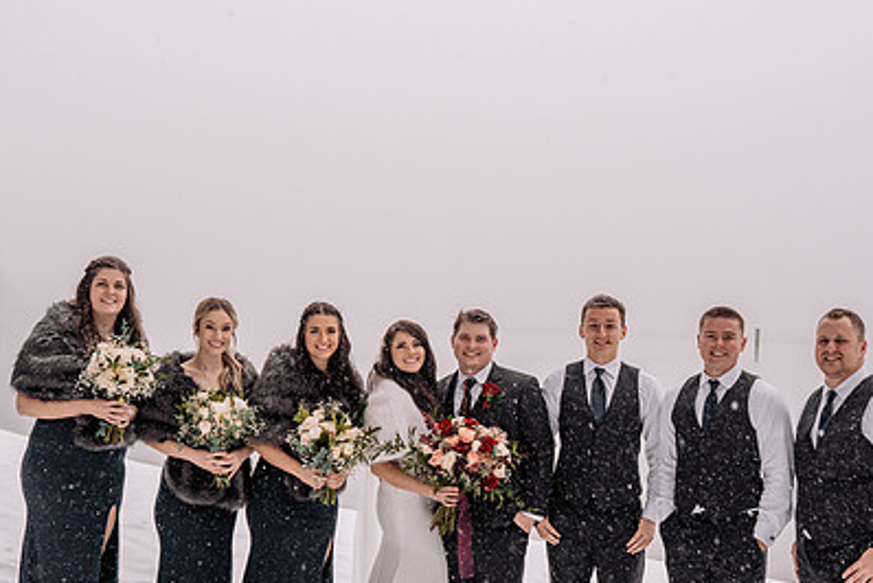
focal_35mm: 51
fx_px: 1238
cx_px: 467
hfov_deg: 38.8
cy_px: 332
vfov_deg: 26.5
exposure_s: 1/250
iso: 1250
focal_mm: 35
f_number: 5
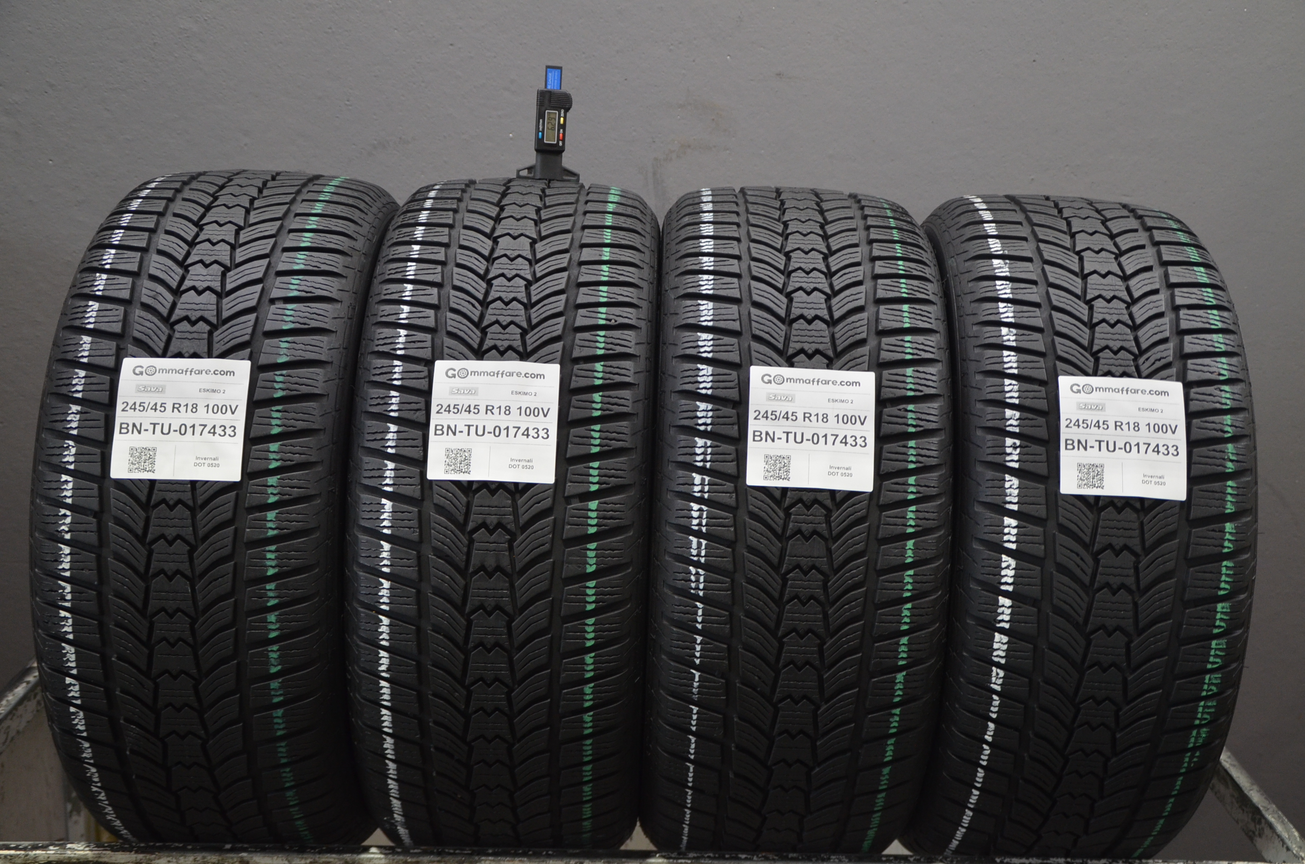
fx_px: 1519
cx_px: 652
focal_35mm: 42
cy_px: 432
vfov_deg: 31.8
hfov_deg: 46.5
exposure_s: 1/30
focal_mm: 28
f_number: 4
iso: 900
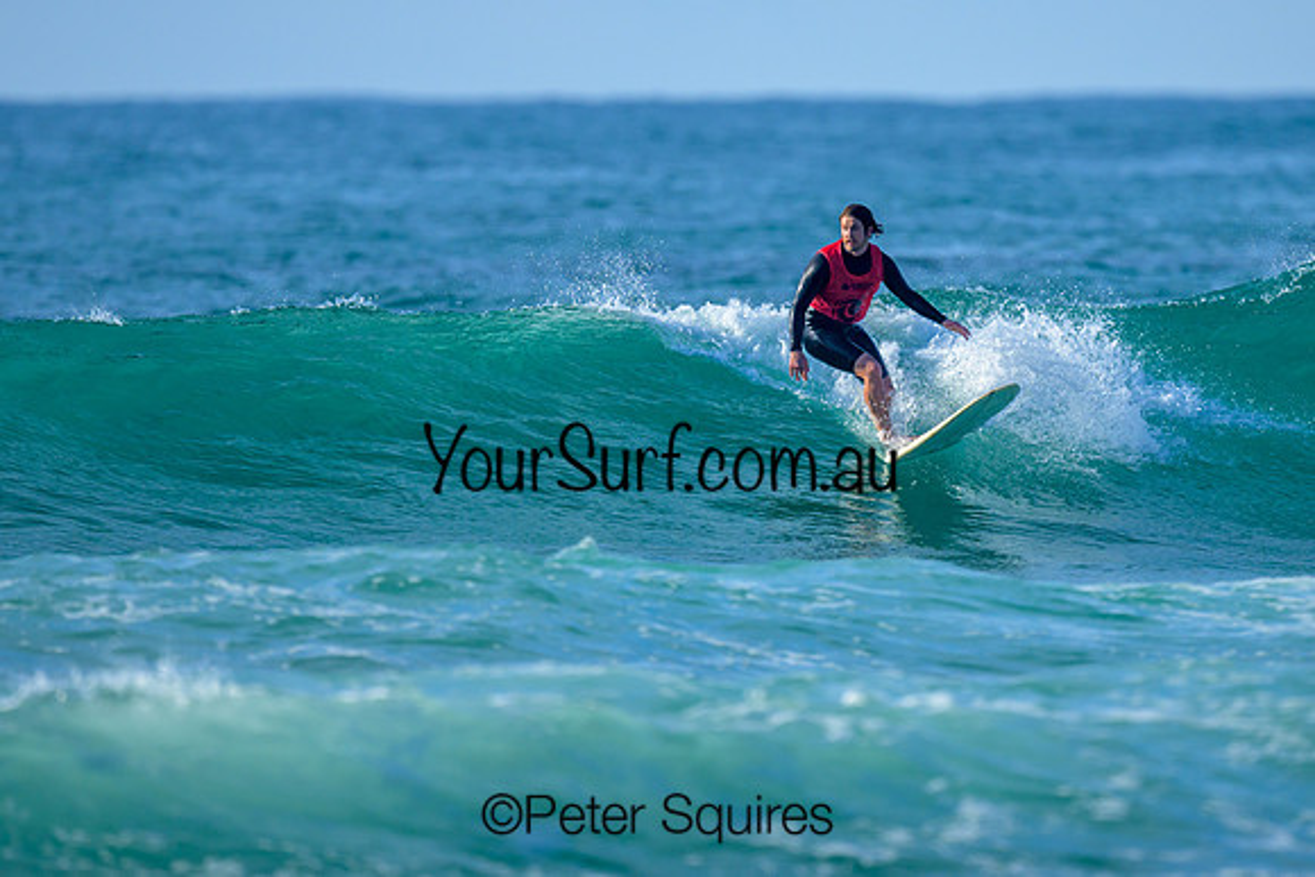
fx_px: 40187
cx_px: 774
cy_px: 352
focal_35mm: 1100
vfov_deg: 1.3
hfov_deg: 1.9
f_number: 6.3
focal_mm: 800
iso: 320
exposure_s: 1/2000
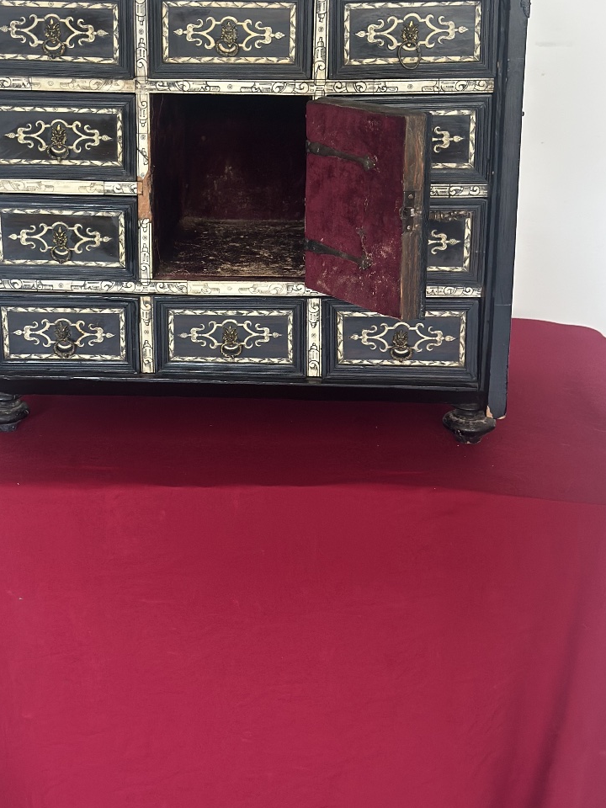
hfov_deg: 24.4
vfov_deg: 32.1
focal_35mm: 60
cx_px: 242
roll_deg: +0.6
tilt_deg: -15.6
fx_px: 1401
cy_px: 340
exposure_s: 1/40
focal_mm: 6.86
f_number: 1.78
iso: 400
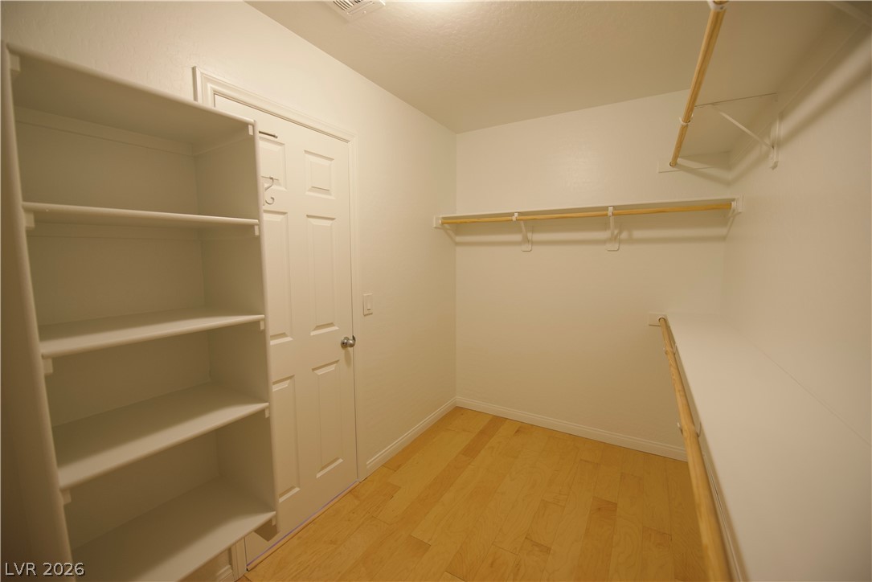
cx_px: 436
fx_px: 339
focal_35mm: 14
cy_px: 291
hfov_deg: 104.2
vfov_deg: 81.2
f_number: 4
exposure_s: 1/60
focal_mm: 14
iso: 640
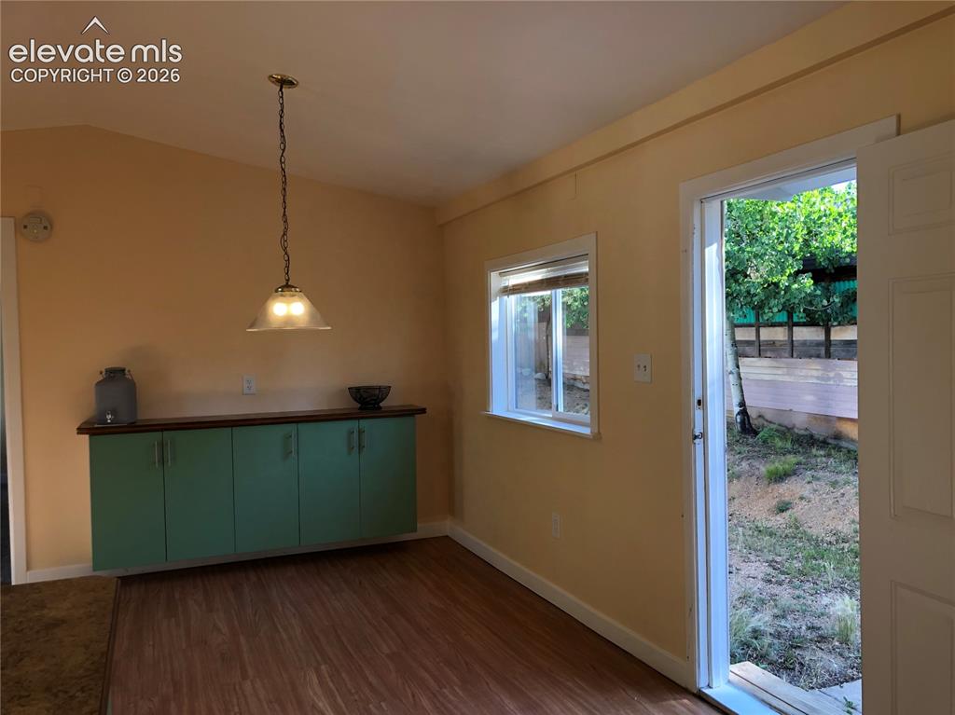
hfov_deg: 63.5
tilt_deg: -3.1
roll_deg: +0.9
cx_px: 478
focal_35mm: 28
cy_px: 358
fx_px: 772
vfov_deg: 49.7
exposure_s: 1/120
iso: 50
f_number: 1.8
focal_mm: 3.99
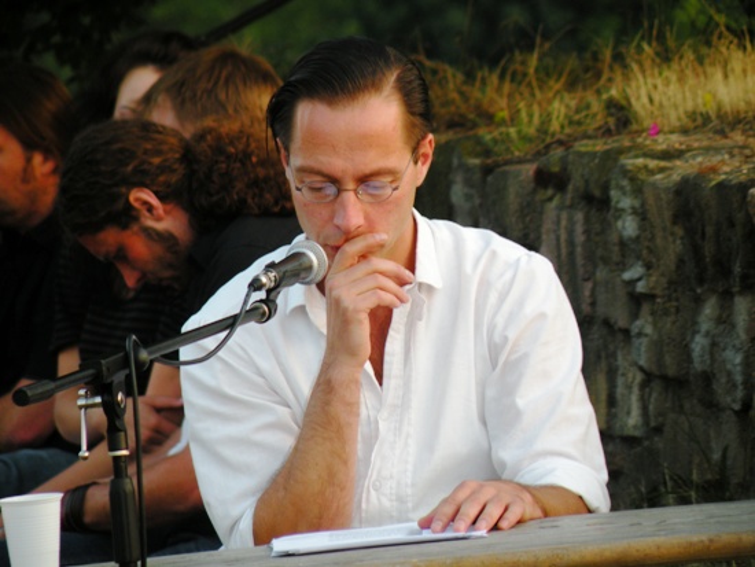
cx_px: 378
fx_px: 10605
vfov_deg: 3.1
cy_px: 284
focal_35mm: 486
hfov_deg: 4.1
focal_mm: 84.2
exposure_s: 1/60
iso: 64
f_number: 4.5
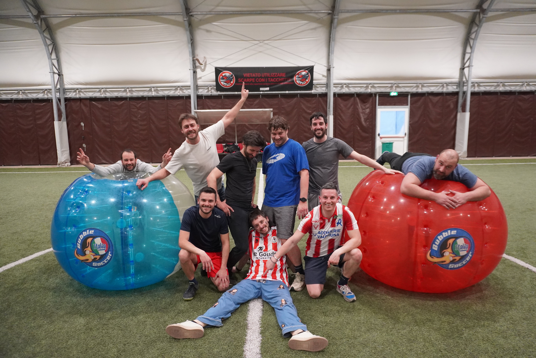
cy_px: 179
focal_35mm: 24
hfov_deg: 73.7
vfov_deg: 53.1
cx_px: 268
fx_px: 357
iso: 2500
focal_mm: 16
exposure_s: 1/160
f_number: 4
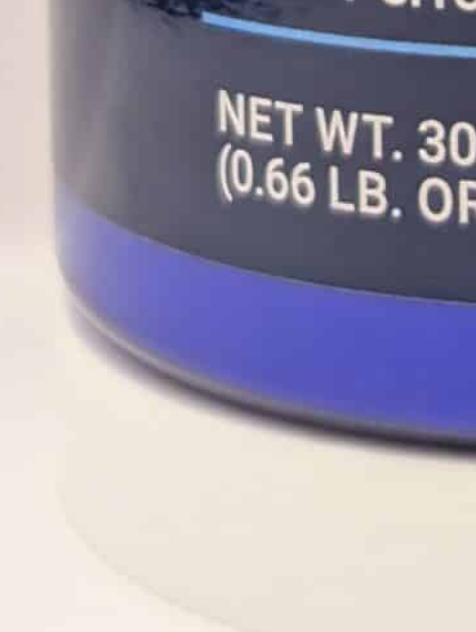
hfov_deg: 7.2
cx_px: 668
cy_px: -580
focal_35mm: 205
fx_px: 3749
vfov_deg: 9.1
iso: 223
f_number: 1.68
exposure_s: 1/90.2
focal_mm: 6.9
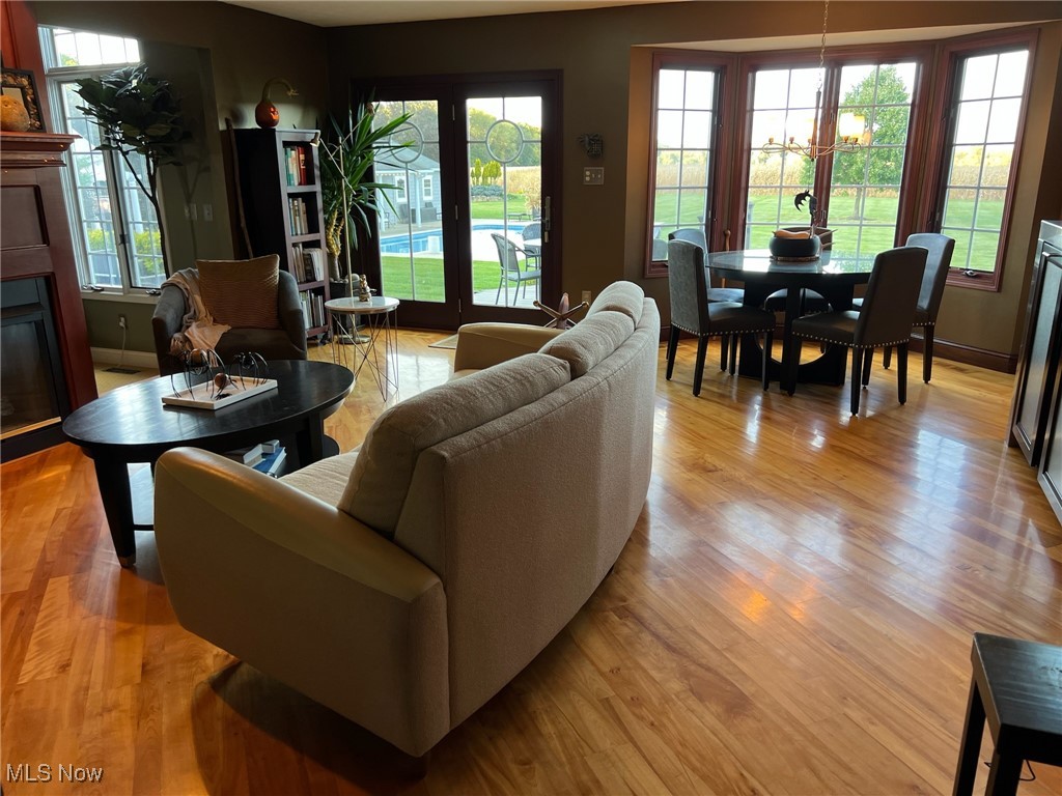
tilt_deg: -15.8
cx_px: 531
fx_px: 798
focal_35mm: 26
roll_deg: +0.9
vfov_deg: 53.1
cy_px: 398
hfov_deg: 67.3
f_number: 1.5
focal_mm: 5.7
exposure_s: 1/60
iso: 80
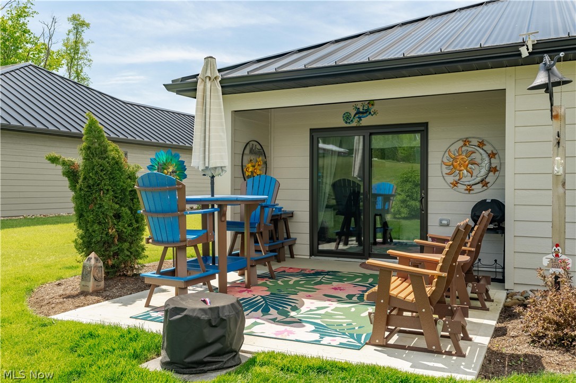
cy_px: 192
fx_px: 496
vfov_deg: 42.3
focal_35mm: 31
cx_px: 288
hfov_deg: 60.3
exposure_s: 1/5000
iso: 500
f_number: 5.6
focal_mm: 31
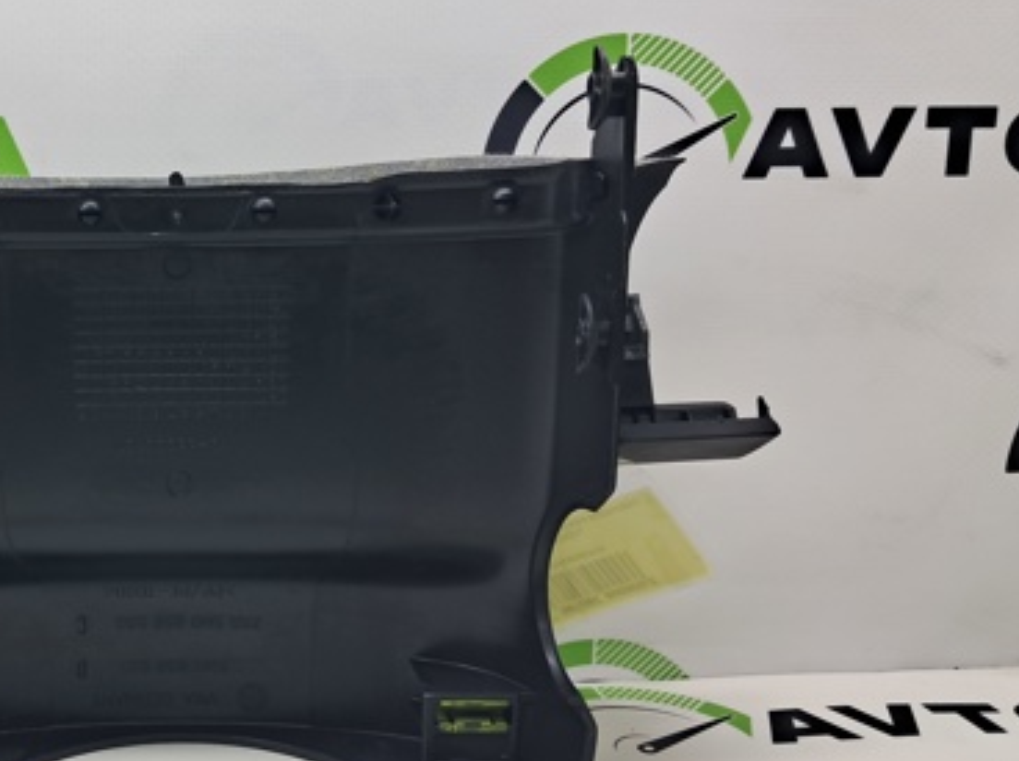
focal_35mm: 47
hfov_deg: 38.3
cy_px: 425
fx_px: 1382
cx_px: 147
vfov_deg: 30.8
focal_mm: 4
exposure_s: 1/60
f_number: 1.8
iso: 50
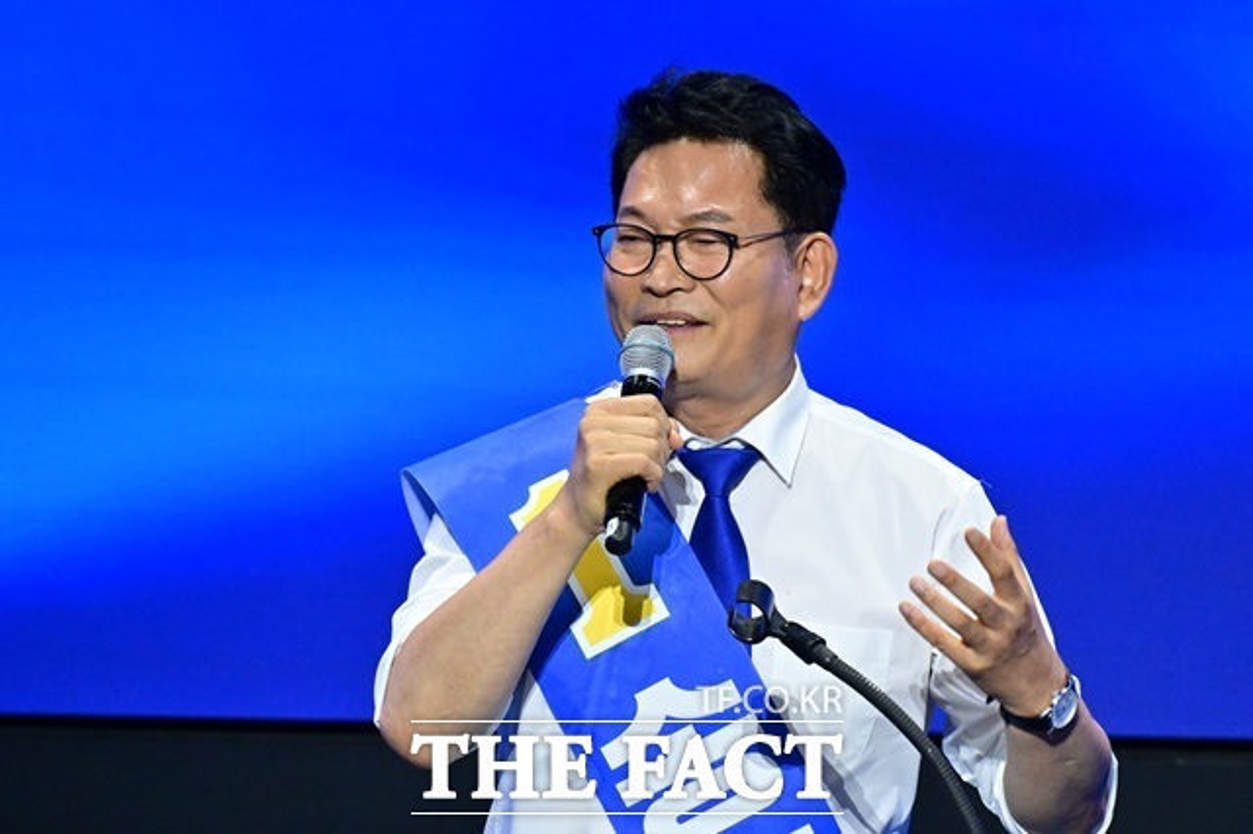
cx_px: 626
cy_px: 417
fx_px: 20872
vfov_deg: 2.3
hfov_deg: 3.4
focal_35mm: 600
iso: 4000
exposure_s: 1/320
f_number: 8
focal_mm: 400
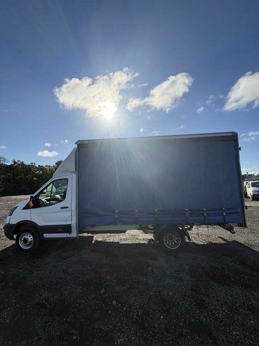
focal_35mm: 15
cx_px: 129
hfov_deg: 81.7
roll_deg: -2.9
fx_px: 150
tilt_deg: +13.1
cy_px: 171
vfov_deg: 98.2
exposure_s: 1/3106
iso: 50
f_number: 2.2
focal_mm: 2.22
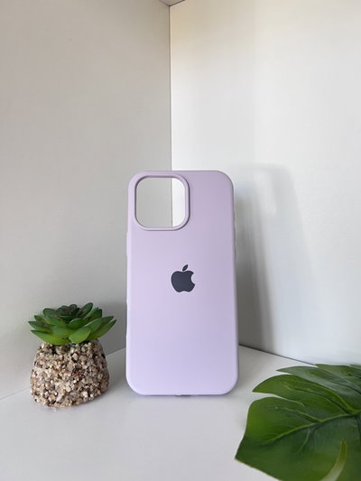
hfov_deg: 53.1
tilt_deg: -7.1
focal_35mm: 26
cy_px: 240
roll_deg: +2.4
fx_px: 361
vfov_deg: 67.3
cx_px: 180
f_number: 1.5
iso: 125
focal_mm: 5.7
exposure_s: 1/75
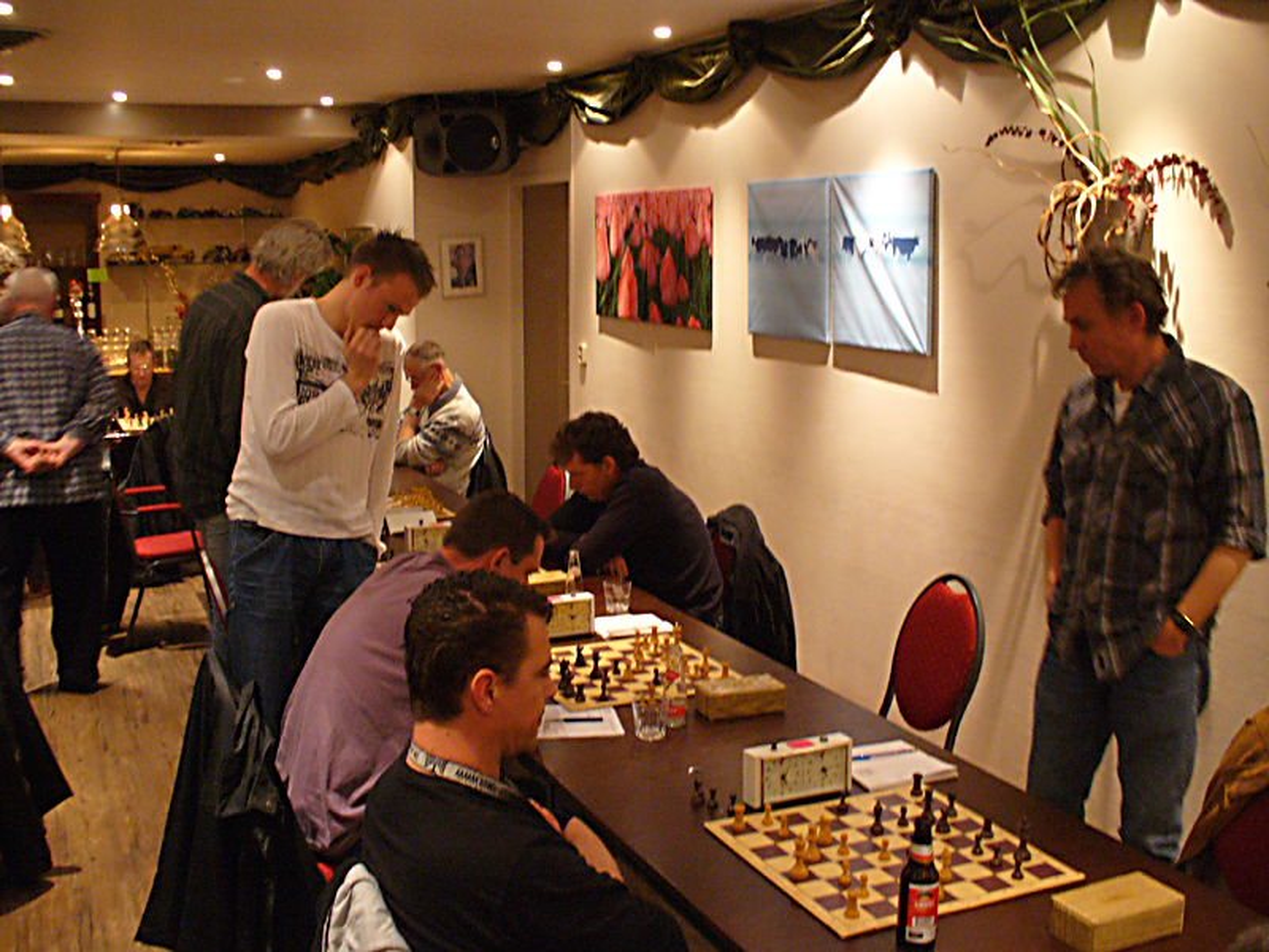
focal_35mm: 37
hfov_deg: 50.1
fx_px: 1356
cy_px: 476
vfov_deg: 38.7
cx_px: 634
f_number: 2.8
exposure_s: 1/8
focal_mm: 6.1
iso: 200
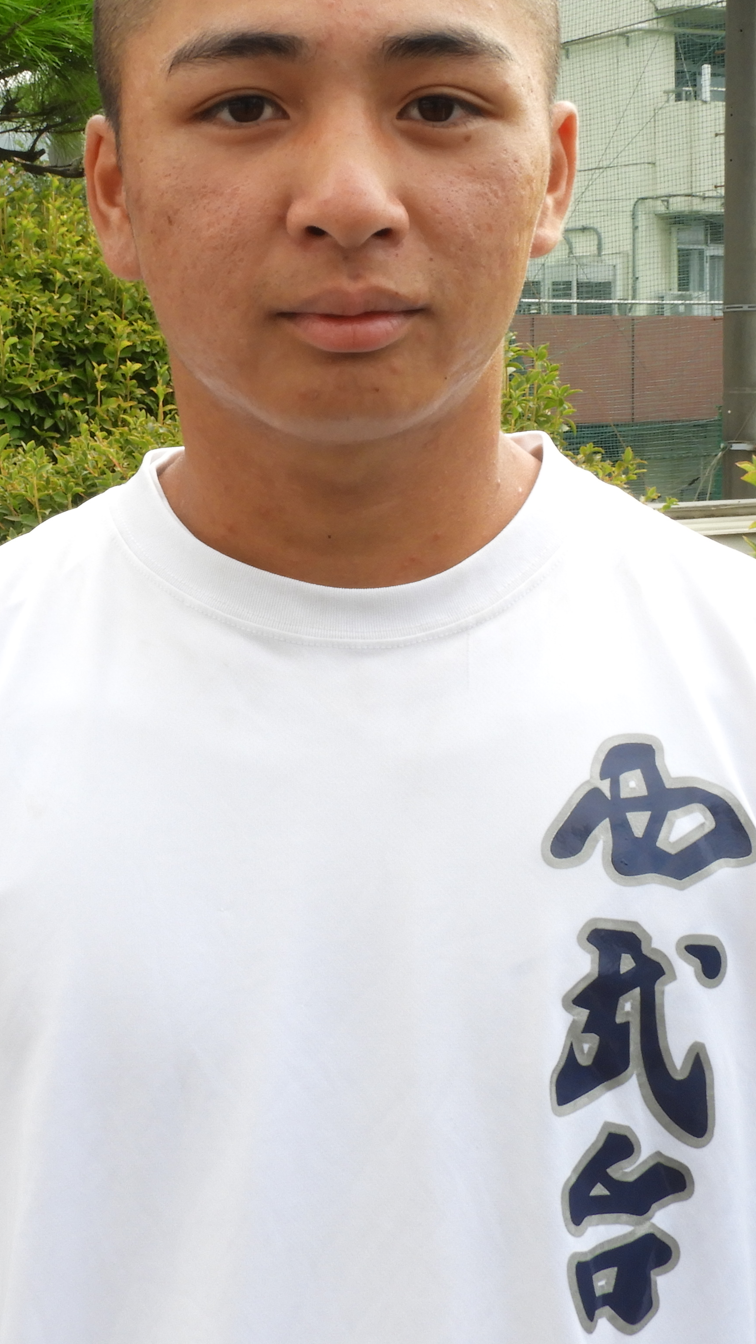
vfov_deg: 32.7
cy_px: 531
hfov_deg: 18.8
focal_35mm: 64
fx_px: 2281
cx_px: 276
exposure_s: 1/100
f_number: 7.6
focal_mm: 6.3
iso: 100
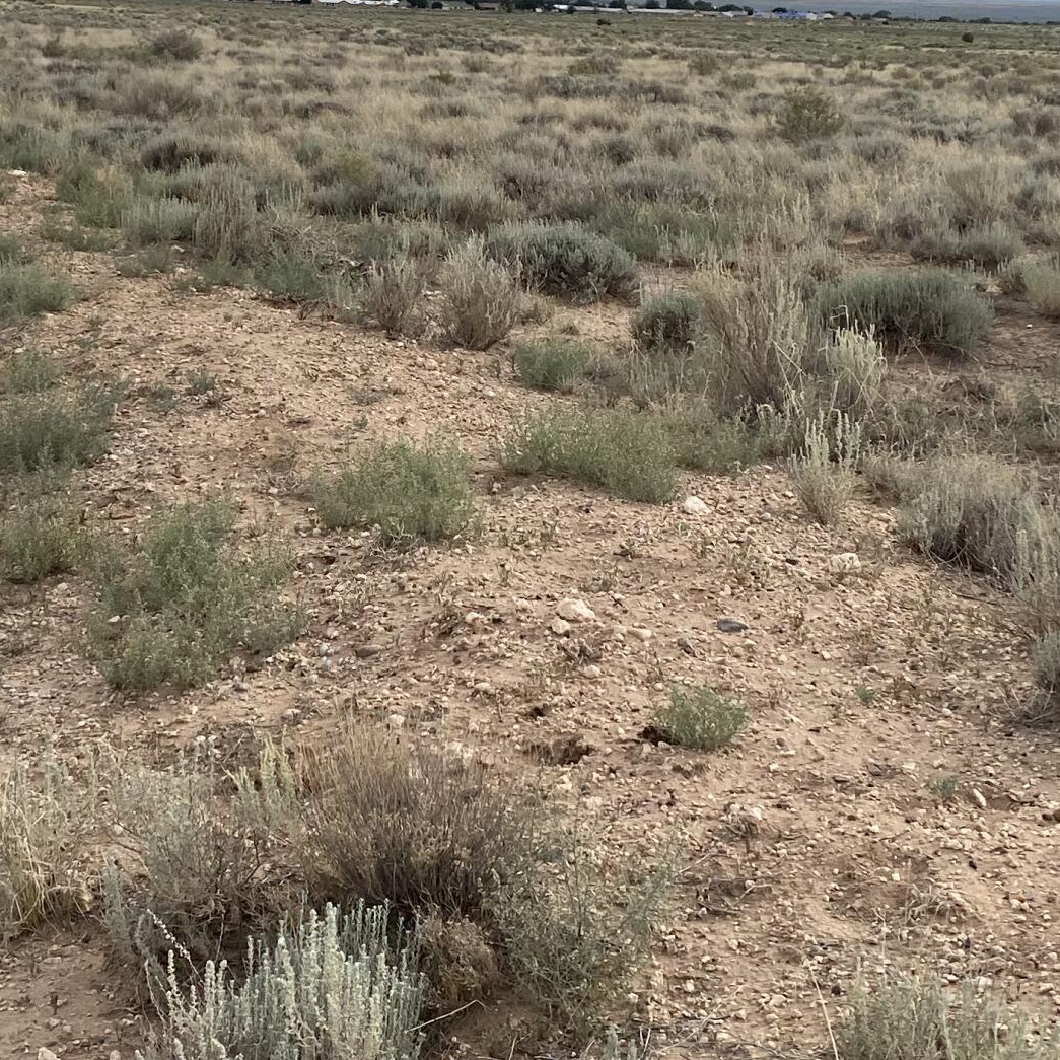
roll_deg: -3.3
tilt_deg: -6.8
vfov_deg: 25.8
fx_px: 2287
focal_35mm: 66
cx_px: 445
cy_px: 257
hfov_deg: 26.1
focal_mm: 4.25
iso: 32
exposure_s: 1/2315
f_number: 1.8
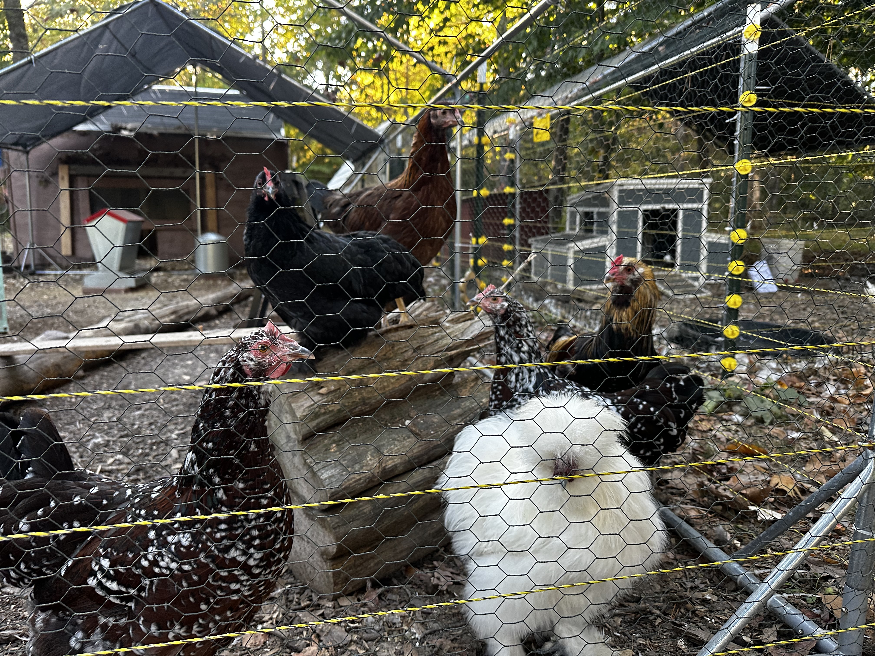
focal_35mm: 24
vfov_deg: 56.8
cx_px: 438
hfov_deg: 71.6
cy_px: 328
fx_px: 607
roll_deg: +0.3
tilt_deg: -7.7
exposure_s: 1/94
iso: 250
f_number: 1.78
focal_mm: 6.86
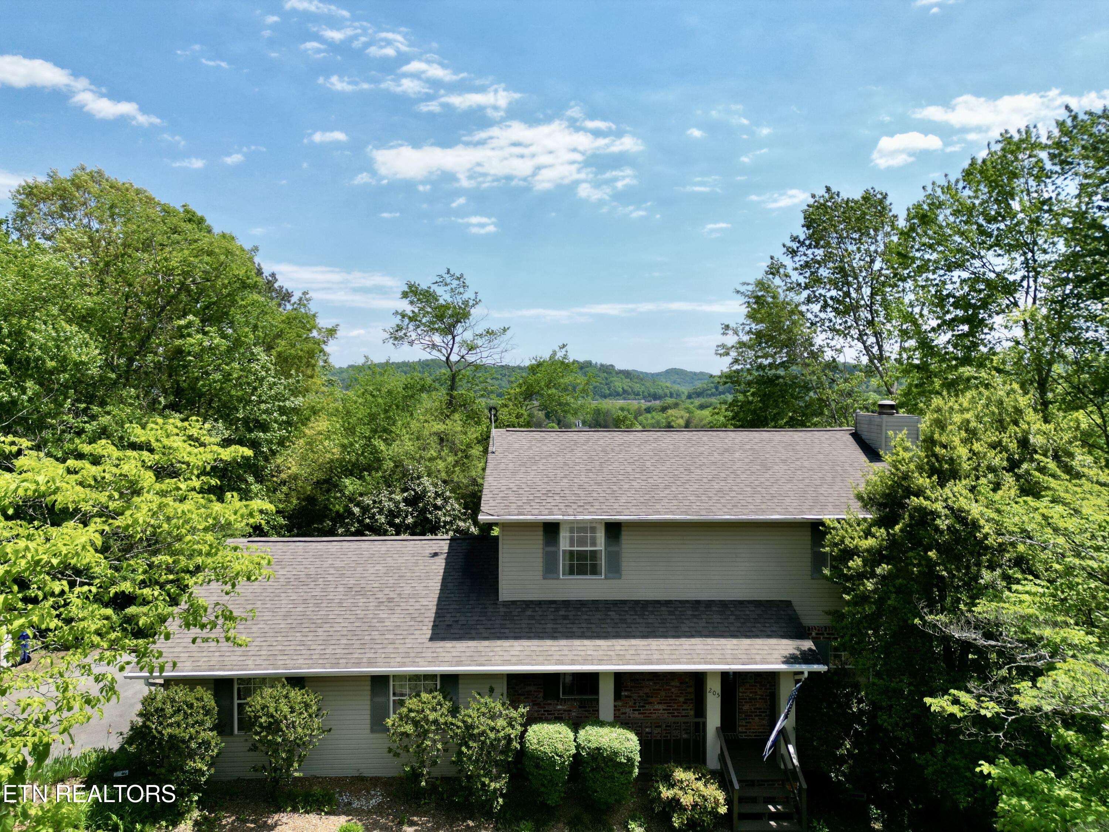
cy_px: 416
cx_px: 554
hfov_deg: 71.6
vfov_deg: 56.8
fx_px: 769
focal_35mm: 24
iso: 100
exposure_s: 1/3000
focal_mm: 6.72
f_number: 1.7
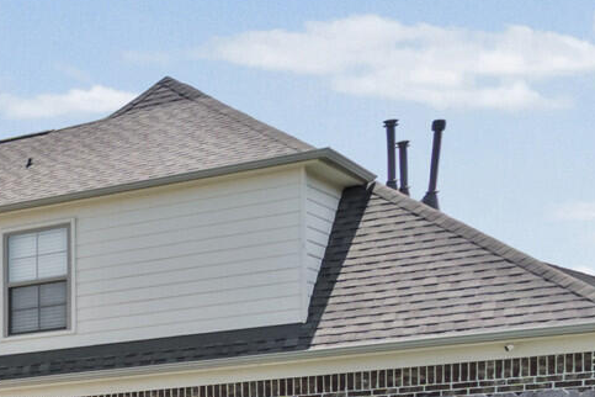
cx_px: -854
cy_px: 611
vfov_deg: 13.4
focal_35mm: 96
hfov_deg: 14.1
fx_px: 1587
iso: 640
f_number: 8
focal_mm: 16
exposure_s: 1/350
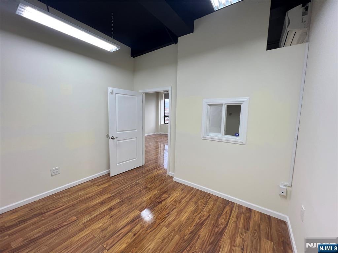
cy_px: 126
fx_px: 127
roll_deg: -0.3
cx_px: 169
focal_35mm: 13
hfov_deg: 106.2
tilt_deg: -4.0
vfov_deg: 89.9
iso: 50
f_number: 1.8
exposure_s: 1/120
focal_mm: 1.57
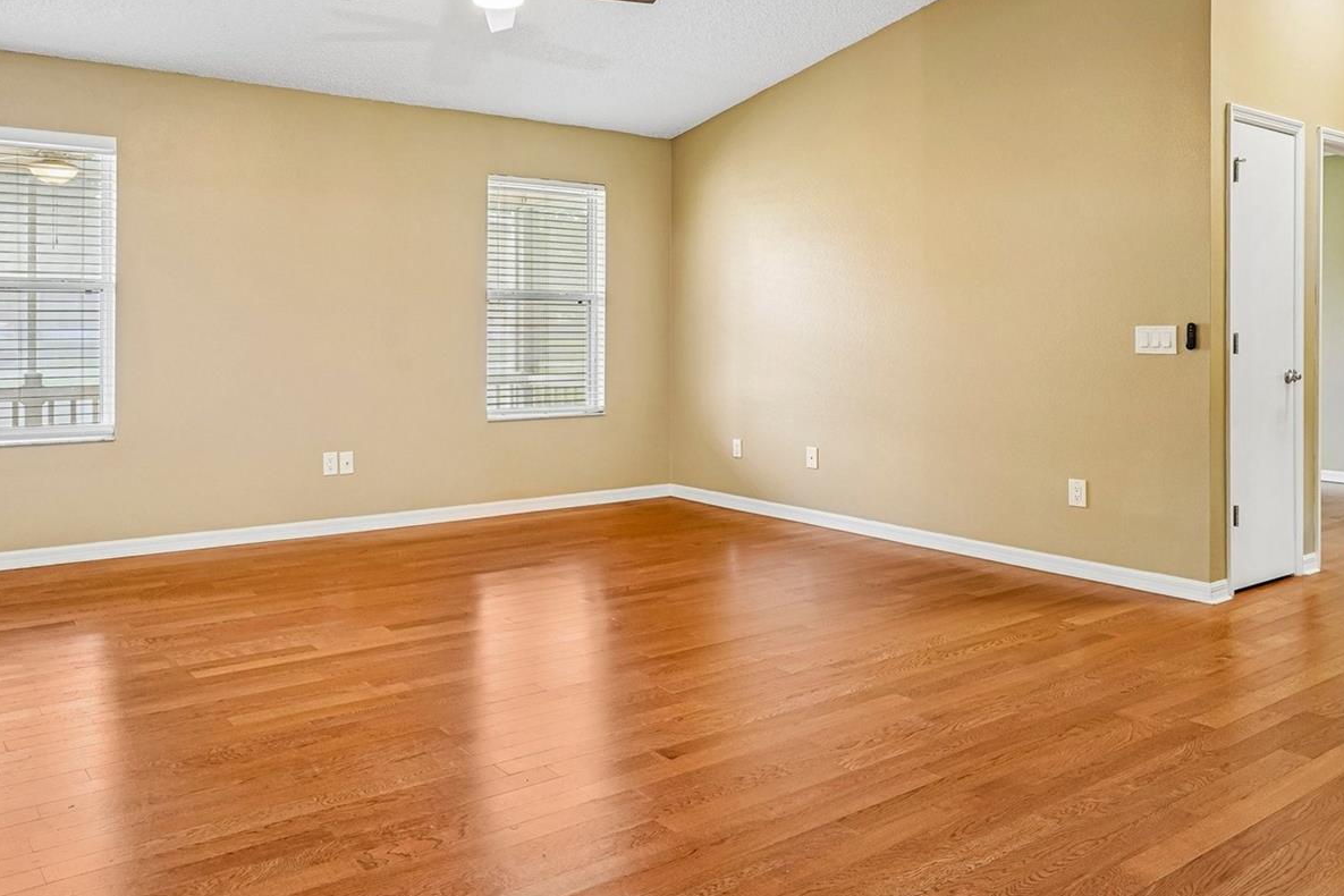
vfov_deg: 47.4
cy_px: 329
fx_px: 1008
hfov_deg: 66.8
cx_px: 540
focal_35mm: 27
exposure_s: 1/10
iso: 400
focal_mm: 20
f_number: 9
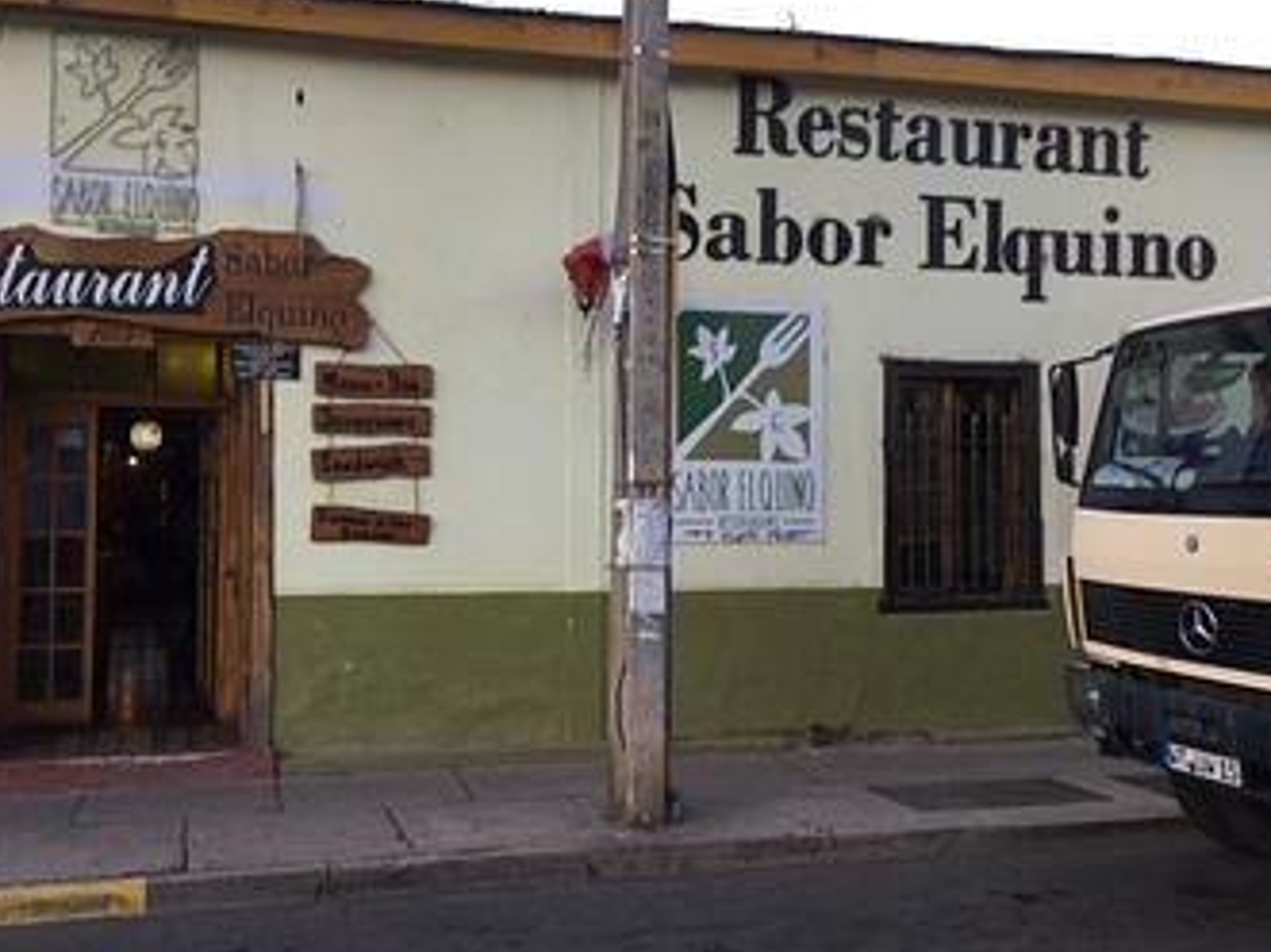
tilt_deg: -3.8
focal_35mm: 40
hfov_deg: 46.7
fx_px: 1468
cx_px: 551
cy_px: 464
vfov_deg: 35.9
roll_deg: -1.3
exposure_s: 1/100
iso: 32
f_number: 2.4
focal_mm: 3.3
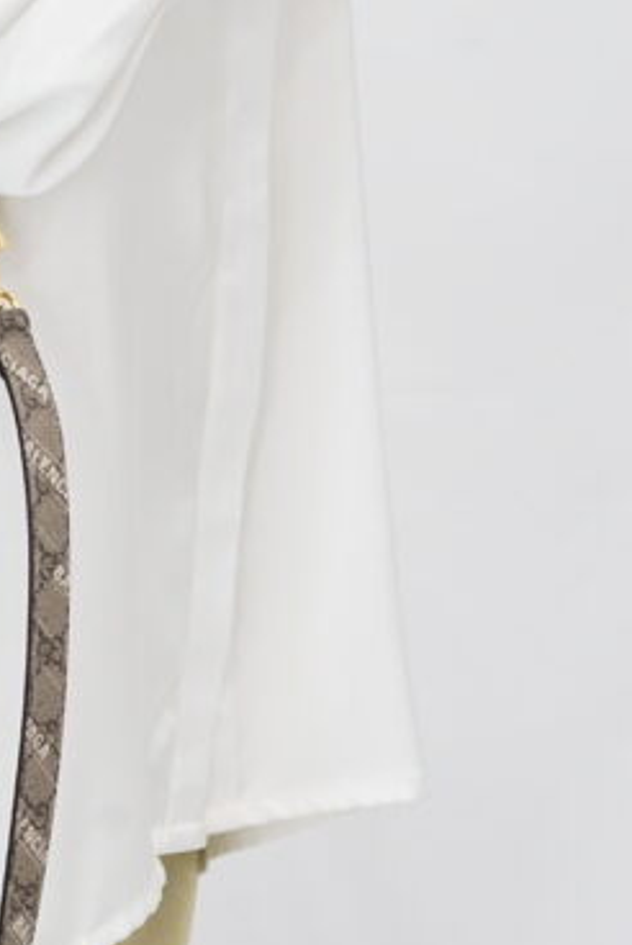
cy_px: 285
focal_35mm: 139
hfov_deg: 9.8
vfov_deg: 14.7
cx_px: -27
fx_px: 3653
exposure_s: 1/10
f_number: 6.3
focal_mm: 50
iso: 640
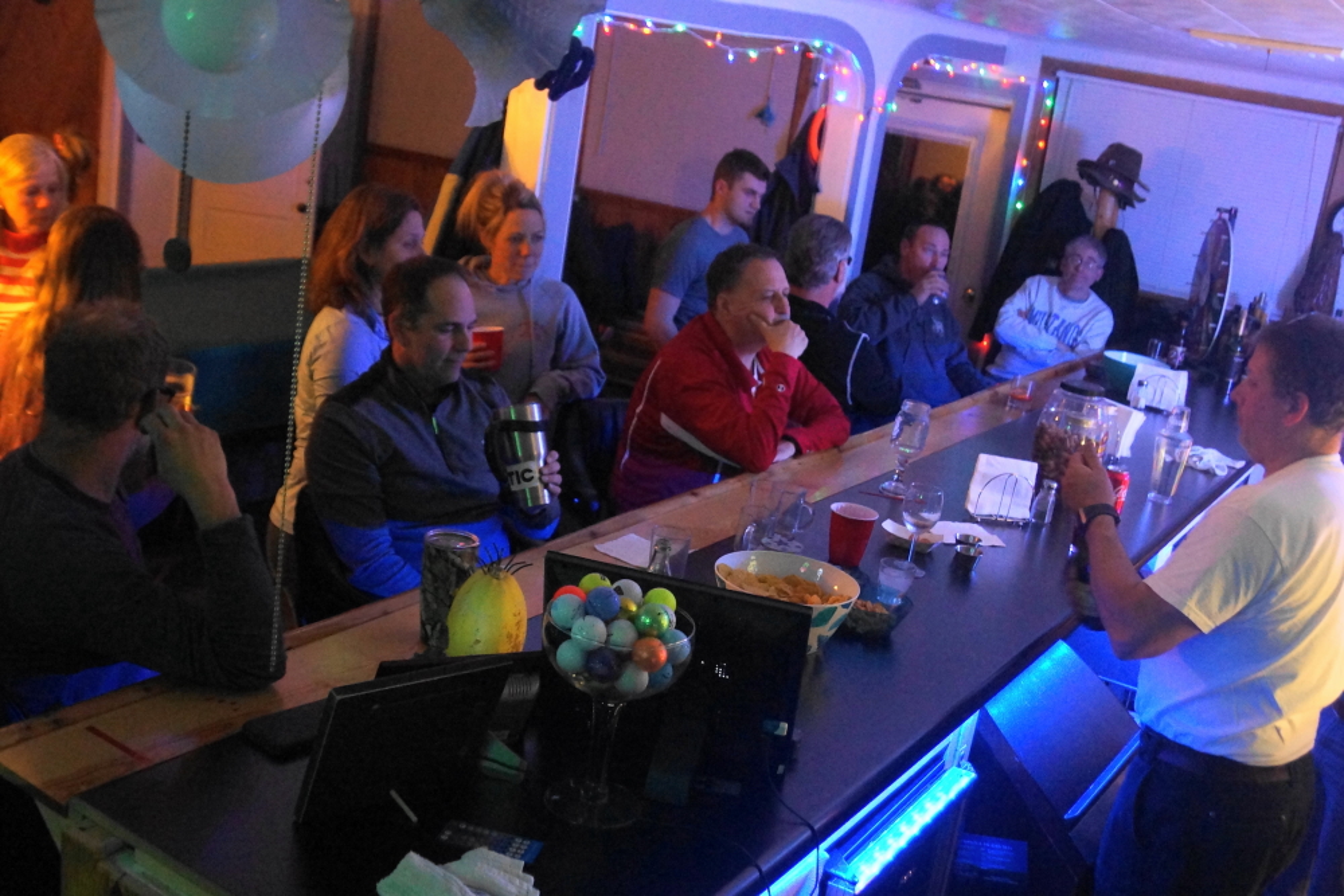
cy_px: 448
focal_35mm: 38
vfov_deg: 35.1
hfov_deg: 50.7
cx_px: 672
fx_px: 1419
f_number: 3.5
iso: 1600
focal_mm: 18
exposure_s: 1/15
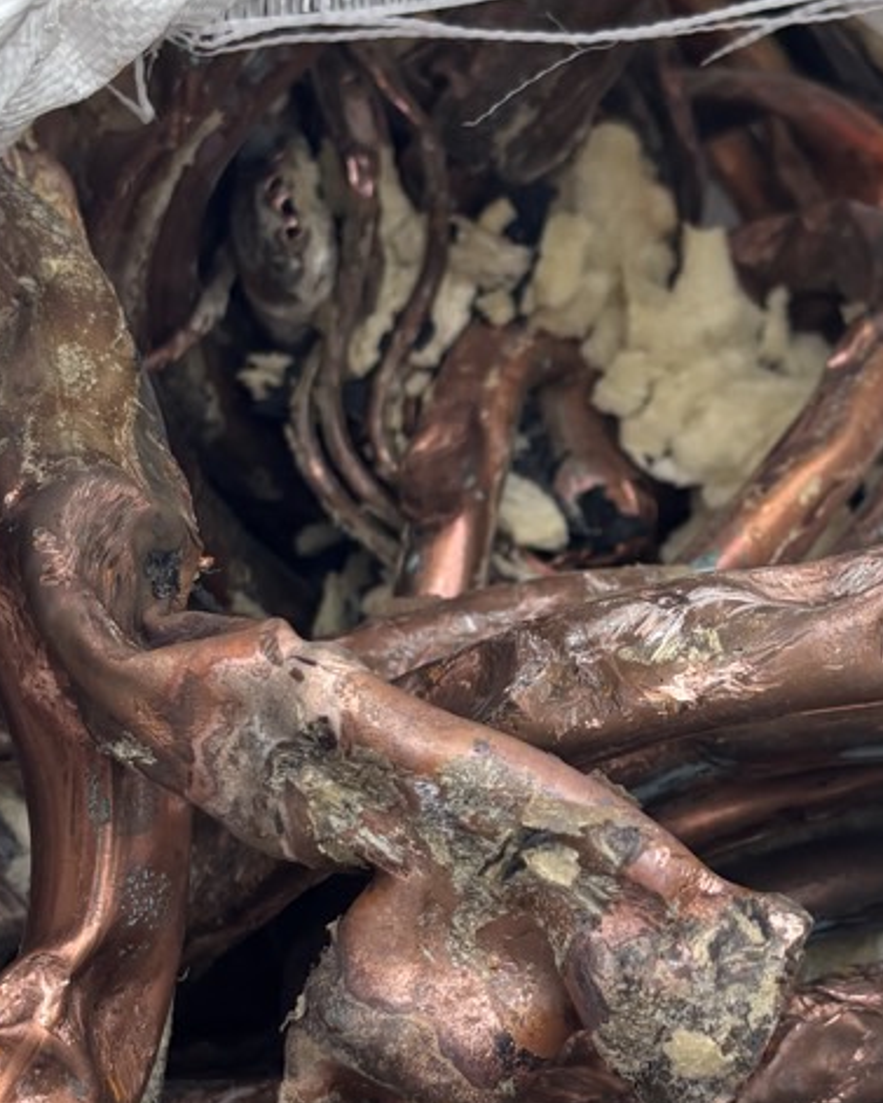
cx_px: 564
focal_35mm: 69
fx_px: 2253
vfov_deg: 27.4
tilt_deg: -72.6
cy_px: 686
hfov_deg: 22.1
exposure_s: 1/1263
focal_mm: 5.96
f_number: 1.6
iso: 50
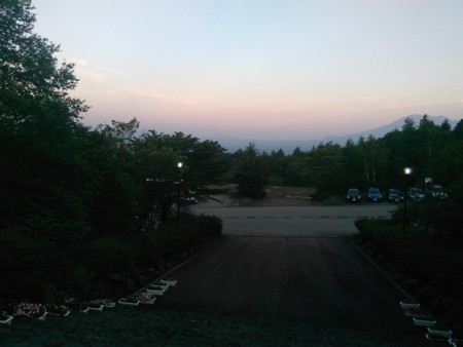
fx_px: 415
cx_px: 232
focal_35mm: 31
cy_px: 174
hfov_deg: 58.3
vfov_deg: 45.5
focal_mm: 4.21
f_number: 2.4
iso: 50
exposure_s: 1/156
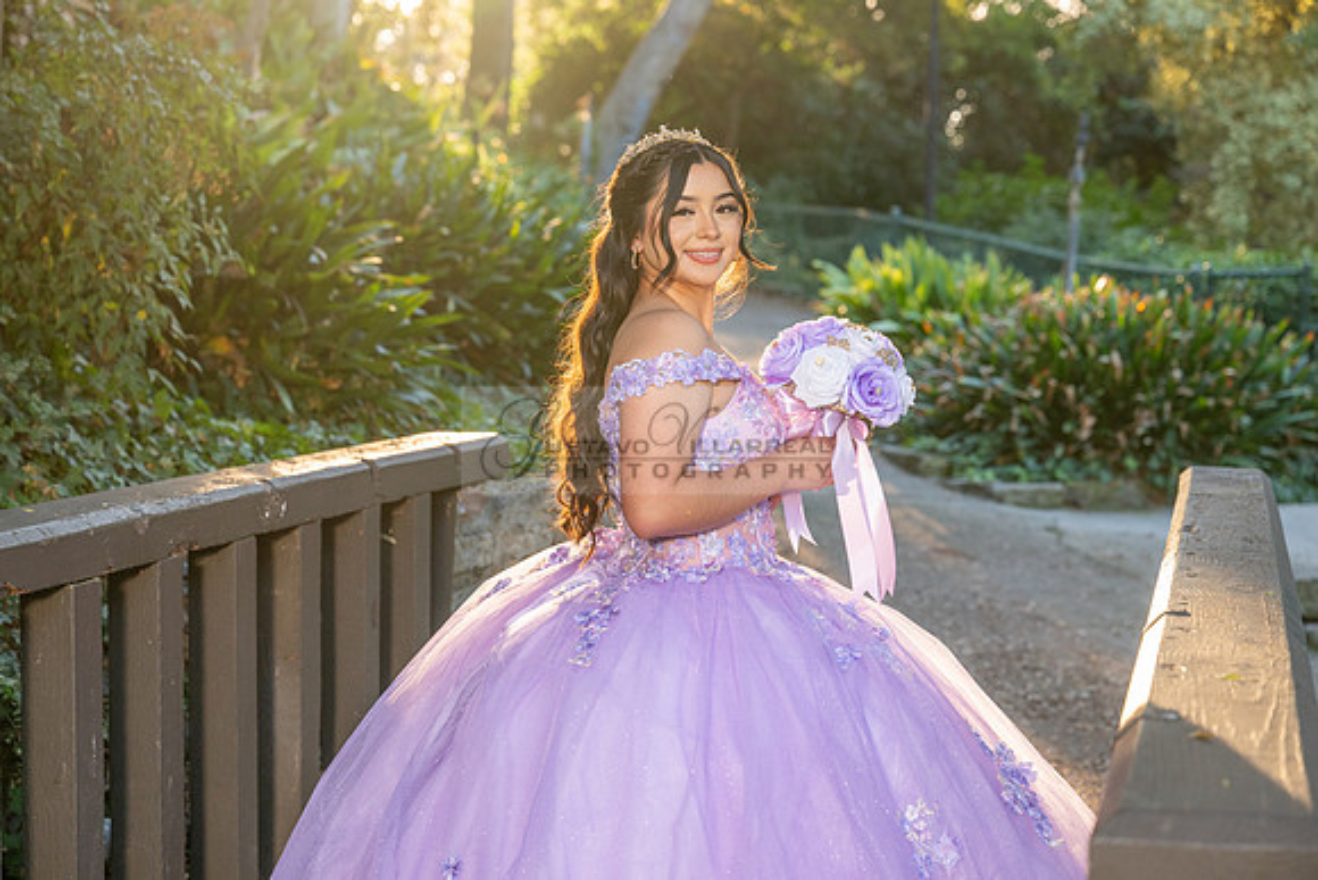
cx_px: 659
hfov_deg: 28.8
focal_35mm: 70
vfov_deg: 19.5
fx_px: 2563
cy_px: 440
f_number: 4.5
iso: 400
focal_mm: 70
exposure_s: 1/200
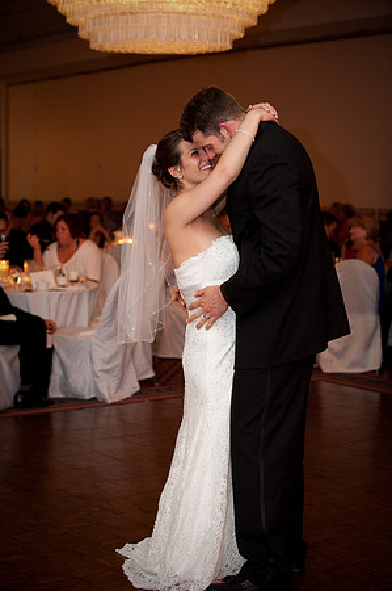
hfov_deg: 19.4
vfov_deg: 28.9
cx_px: 196
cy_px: 296
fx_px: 1146
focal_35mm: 70
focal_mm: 70
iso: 1250
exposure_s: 1/40
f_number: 4
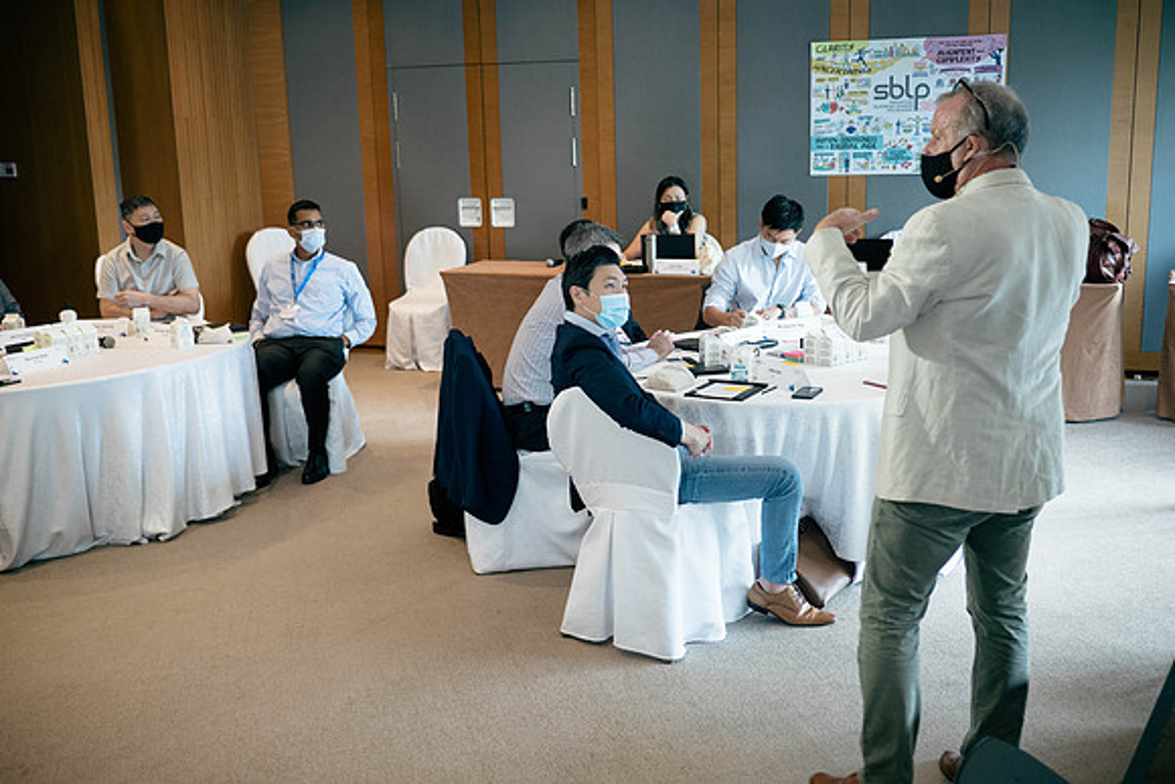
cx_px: 588
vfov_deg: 33.0
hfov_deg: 47.9
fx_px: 1324
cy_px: 392
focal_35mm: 41
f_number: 1.7
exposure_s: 1/80
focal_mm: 19
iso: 320
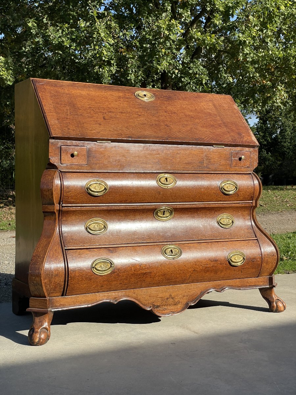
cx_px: 148
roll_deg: -0.1
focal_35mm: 52
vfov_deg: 36.8
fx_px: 593
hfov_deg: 28.0
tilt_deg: -0.8
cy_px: 198
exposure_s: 1/1229
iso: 25
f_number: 2
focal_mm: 6
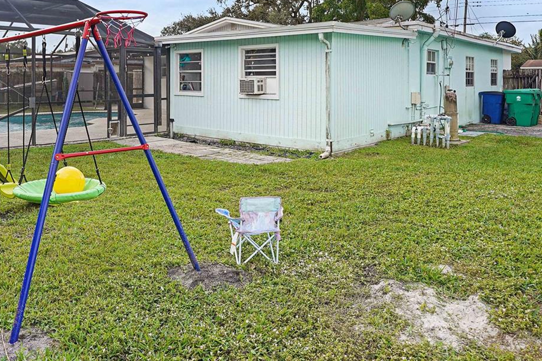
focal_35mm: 28
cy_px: 79
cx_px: 212
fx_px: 421
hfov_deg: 64.8
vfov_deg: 44.4
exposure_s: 1/400
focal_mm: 16
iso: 100
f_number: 4.5
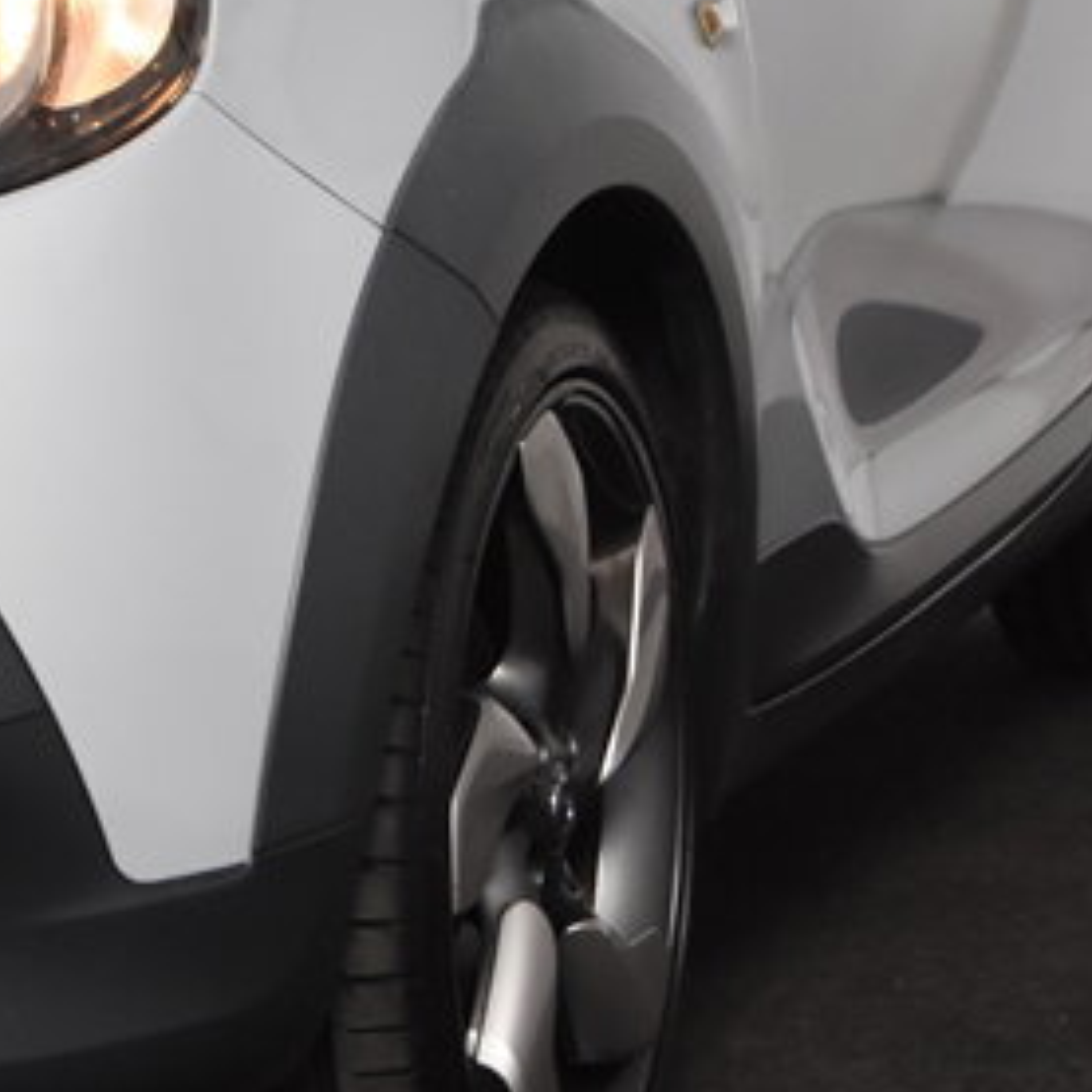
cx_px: -410
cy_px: 242
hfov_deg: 10.6
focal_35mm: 160
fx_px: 5710
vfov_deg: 10.9
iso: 1600
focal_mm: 34
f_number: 3.5
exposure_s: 1/200
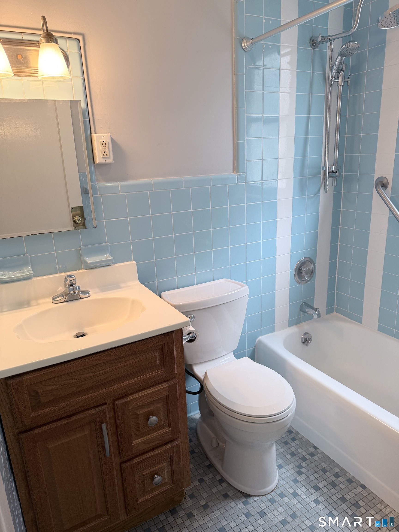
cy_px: 266
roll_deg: +2.2
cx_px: 200
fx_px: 369
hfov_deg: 56.8
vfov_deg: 71.6
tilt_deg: -16.2
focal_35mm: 24
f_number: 1.78
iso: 125
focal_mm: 6.76
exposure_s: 1/120
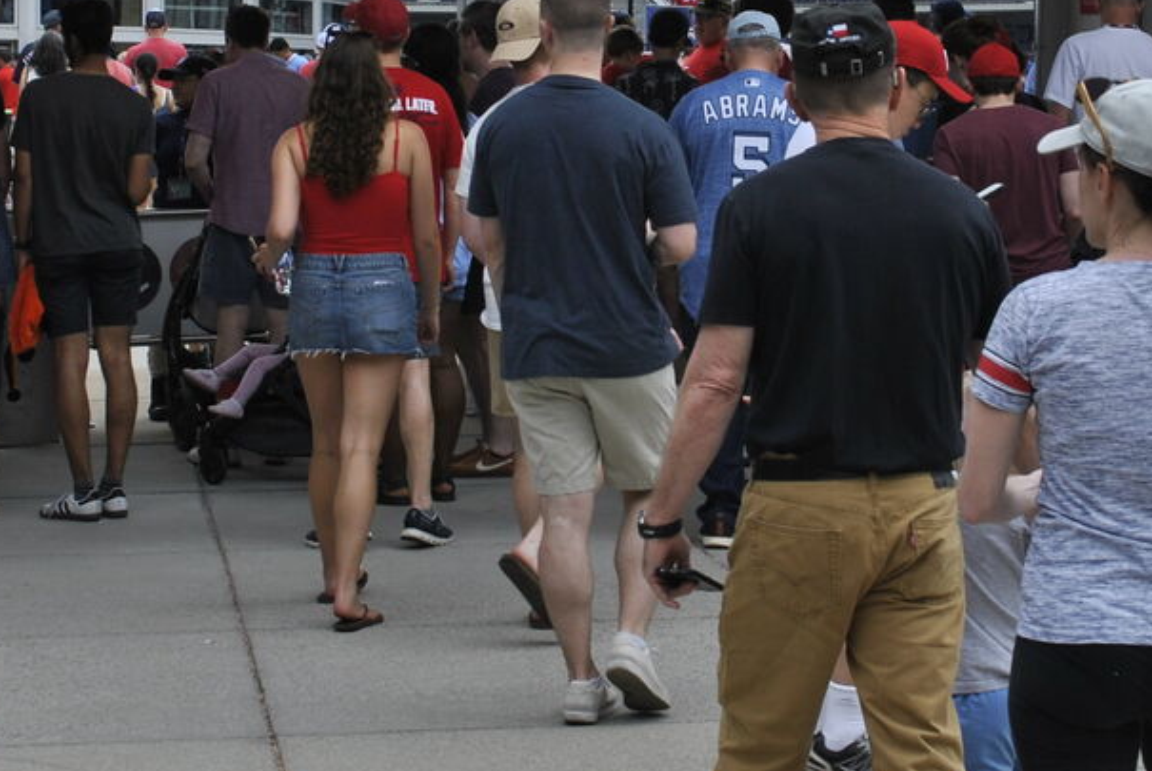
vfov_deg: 12.3
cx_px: 644
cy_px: 83
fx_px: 3556
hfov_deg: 18.4
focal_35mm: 111
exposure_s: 1/200
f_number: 8
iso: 100
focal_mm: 28
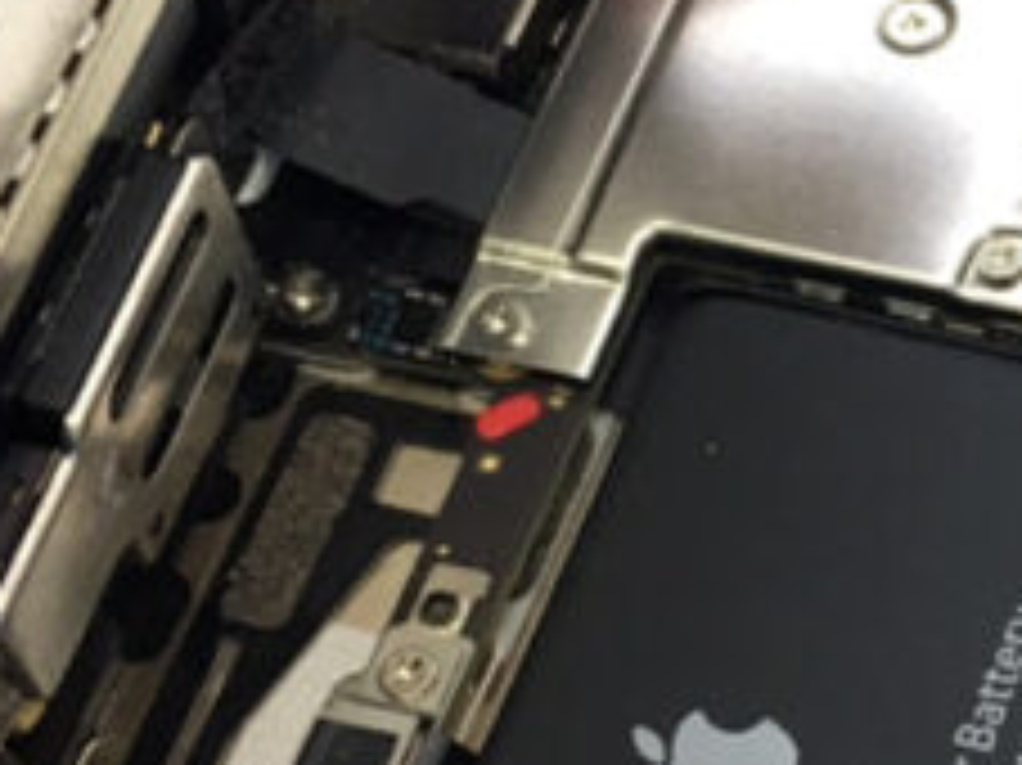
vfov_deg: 11.3
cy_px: 472
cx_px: 1630
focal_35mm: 131
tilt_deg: -59.0
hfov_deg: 13.9
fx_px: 3866
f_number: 2.2
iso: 25
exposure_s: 1/15
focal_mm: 4.15
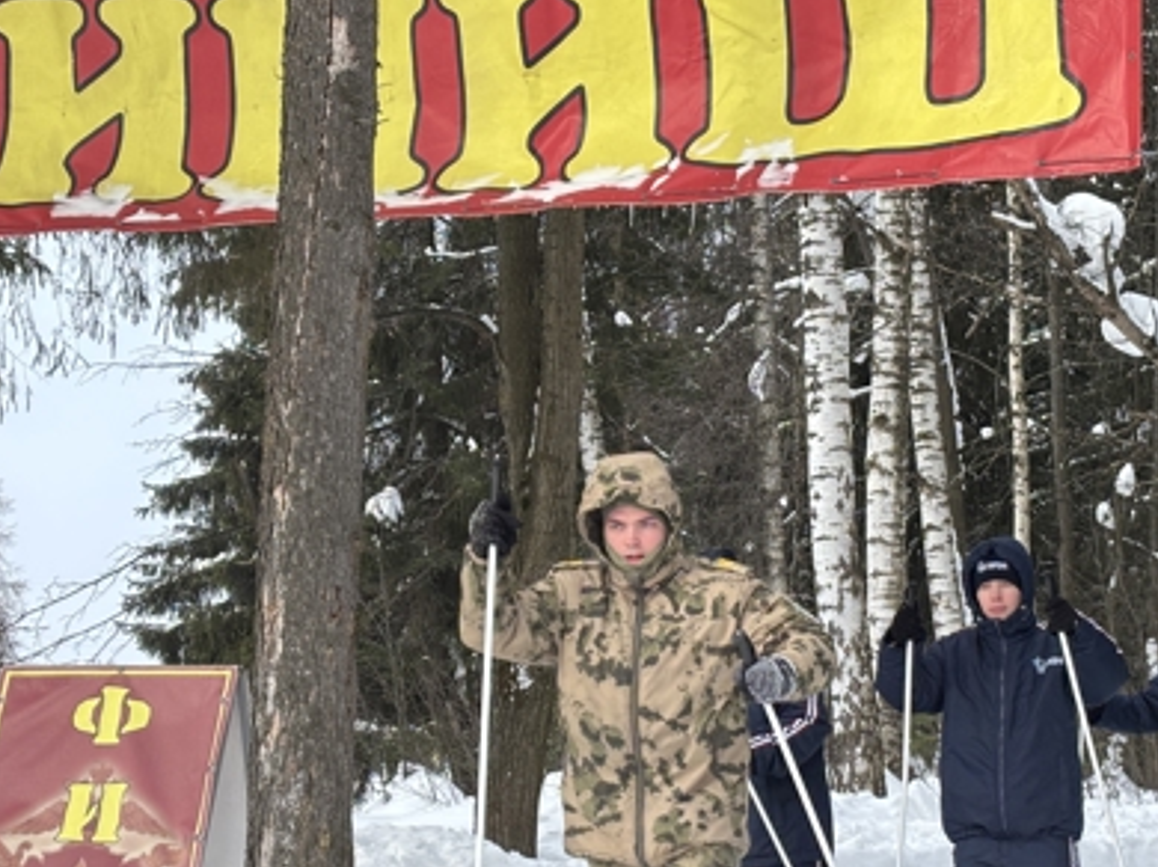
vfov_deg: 16.5
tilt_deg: +5.4
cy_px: 588
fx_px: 2975
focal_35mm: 89
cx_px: 640
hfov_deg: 22.0
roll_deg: -1.2
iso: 32
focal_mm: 5.96
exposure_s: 1/581
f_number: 1.6
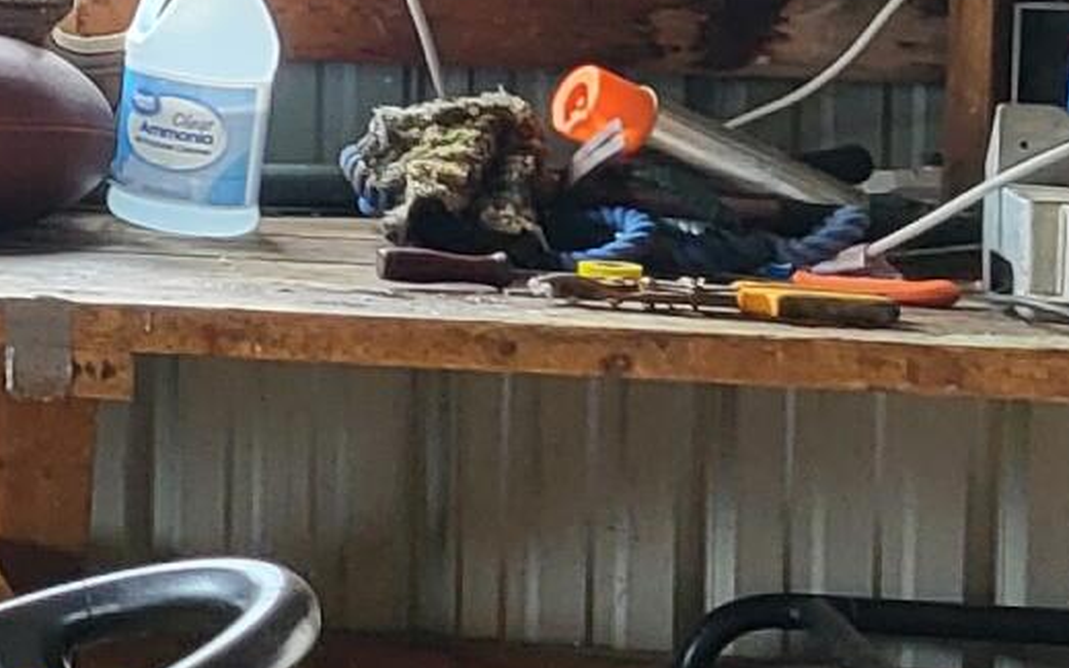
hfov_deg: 10.9
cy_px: -220
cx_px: -1573
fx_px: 4632
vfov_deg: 8.1
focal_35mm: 159
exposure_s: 1/40
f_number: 1.8
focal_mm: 5.4
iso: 200
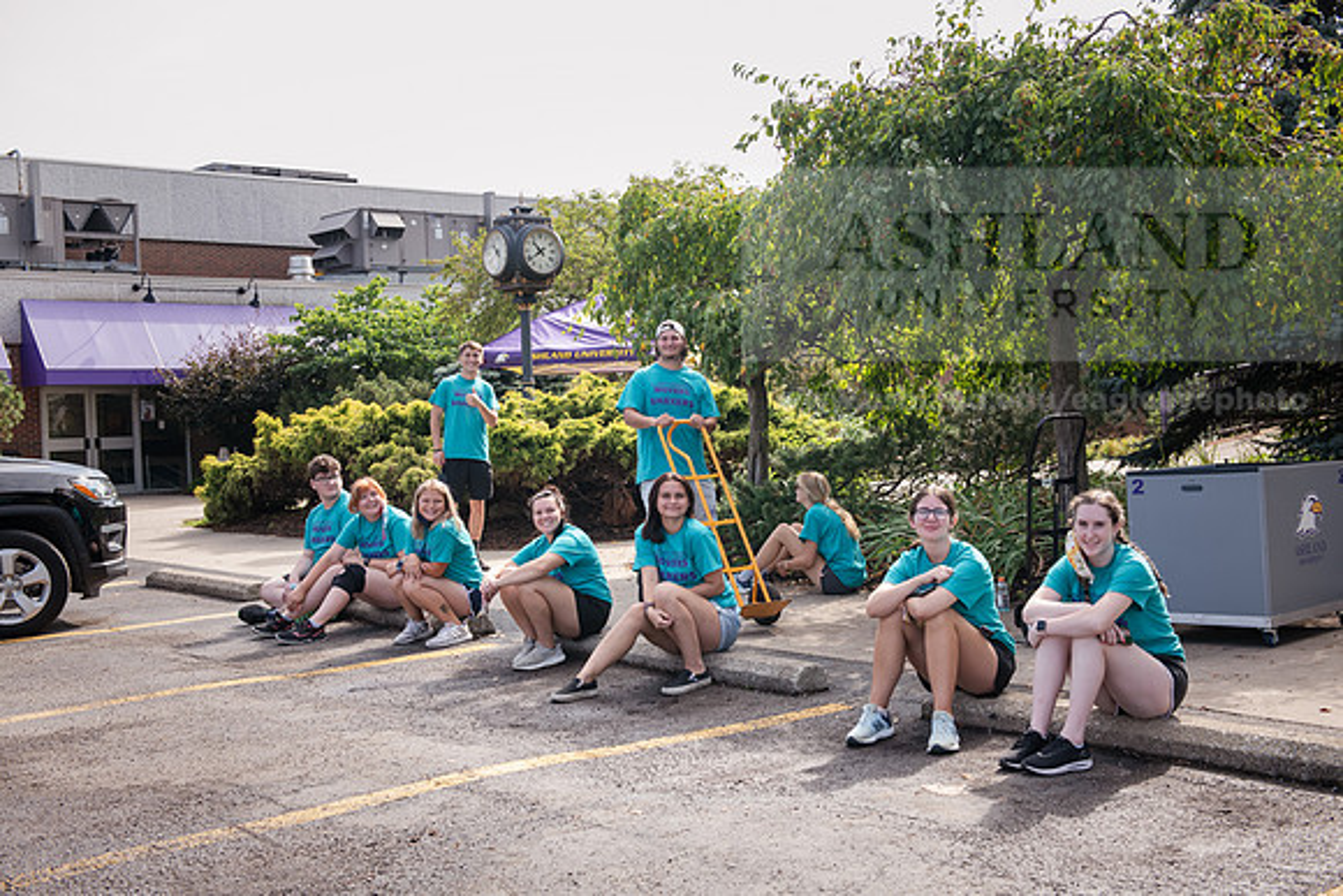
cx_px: 672
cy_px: 448
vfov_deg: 30.5
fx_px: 1642
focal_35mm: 44
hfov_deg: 44.5
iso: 400
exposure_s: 1/400
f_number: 5.6
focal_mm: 44
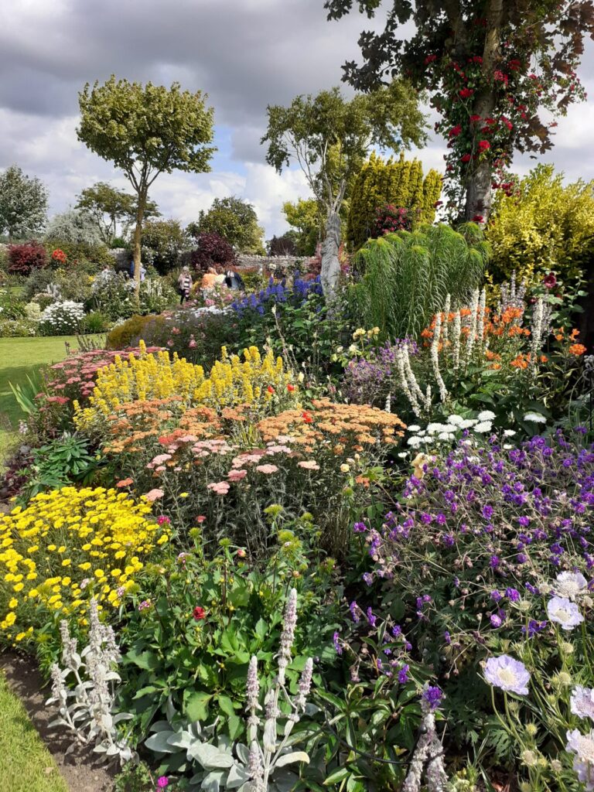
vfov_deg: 65.3
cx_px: 297
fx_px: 618
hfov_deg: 51.4
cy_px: 396
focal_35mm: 27
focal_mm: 3.6
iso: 40
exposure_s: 1/1259
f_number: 1.9
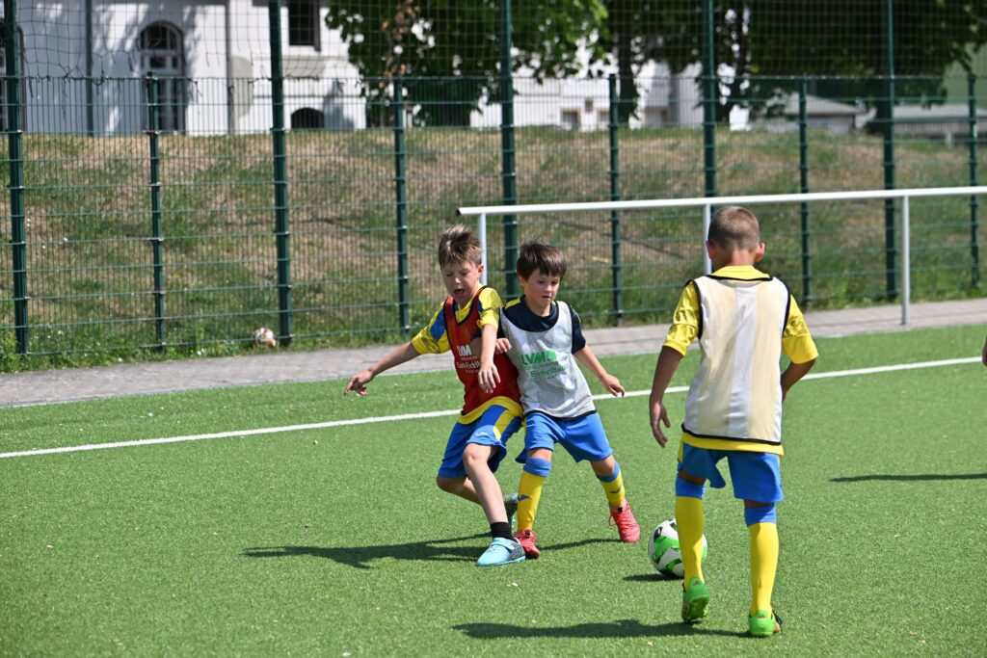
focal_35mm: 120
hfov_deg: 17.1
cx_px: 494
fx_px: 3290
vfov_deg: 11.4
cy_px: 329
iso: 160
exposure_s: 1/1600
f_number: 4.8
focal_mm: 120
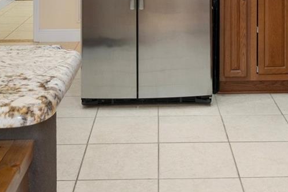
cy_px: -75
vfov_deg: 18.5
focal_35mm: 67
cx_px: 176
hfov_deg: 30.0
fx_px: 536
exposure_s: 1/3
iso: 320
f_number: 8
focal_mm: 14
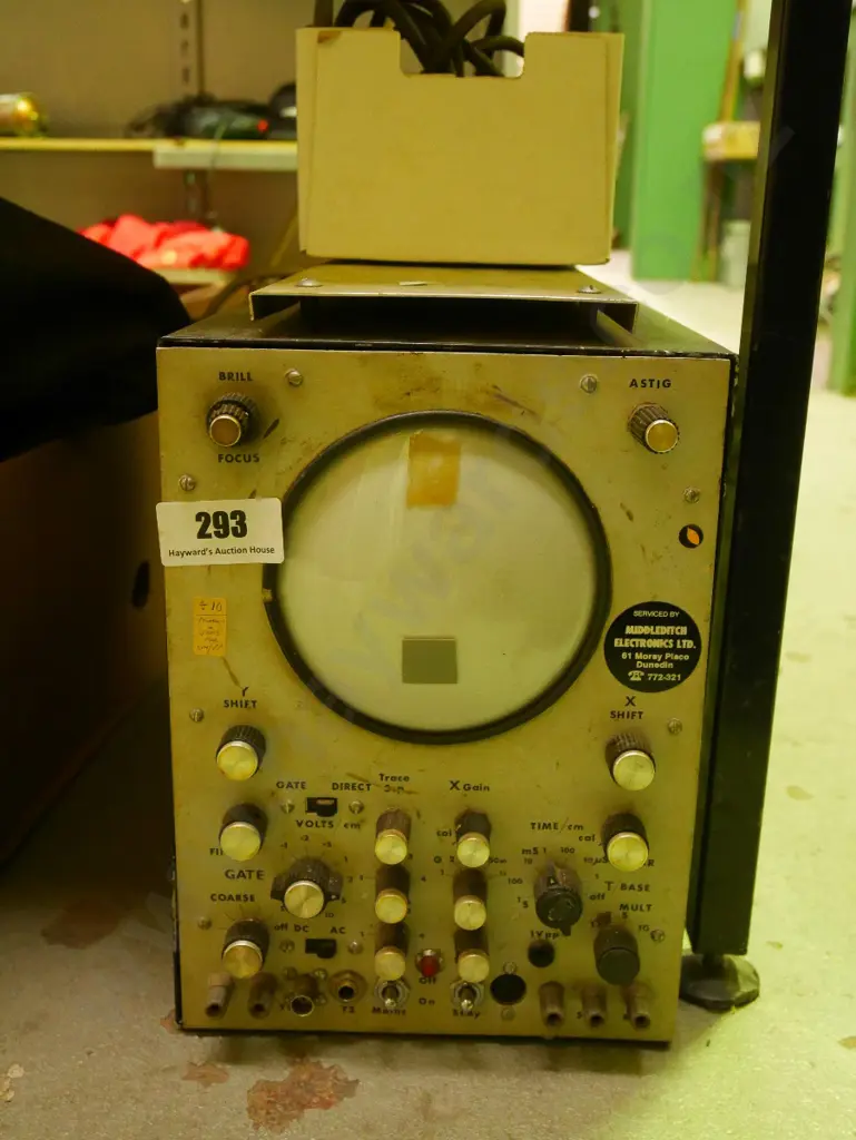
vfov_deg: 46.8
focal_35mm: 40
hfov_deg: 36.0
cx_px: 428
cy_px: 570
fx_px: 1318
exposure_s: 1/30
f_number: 4.6
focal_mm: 20
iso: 3200
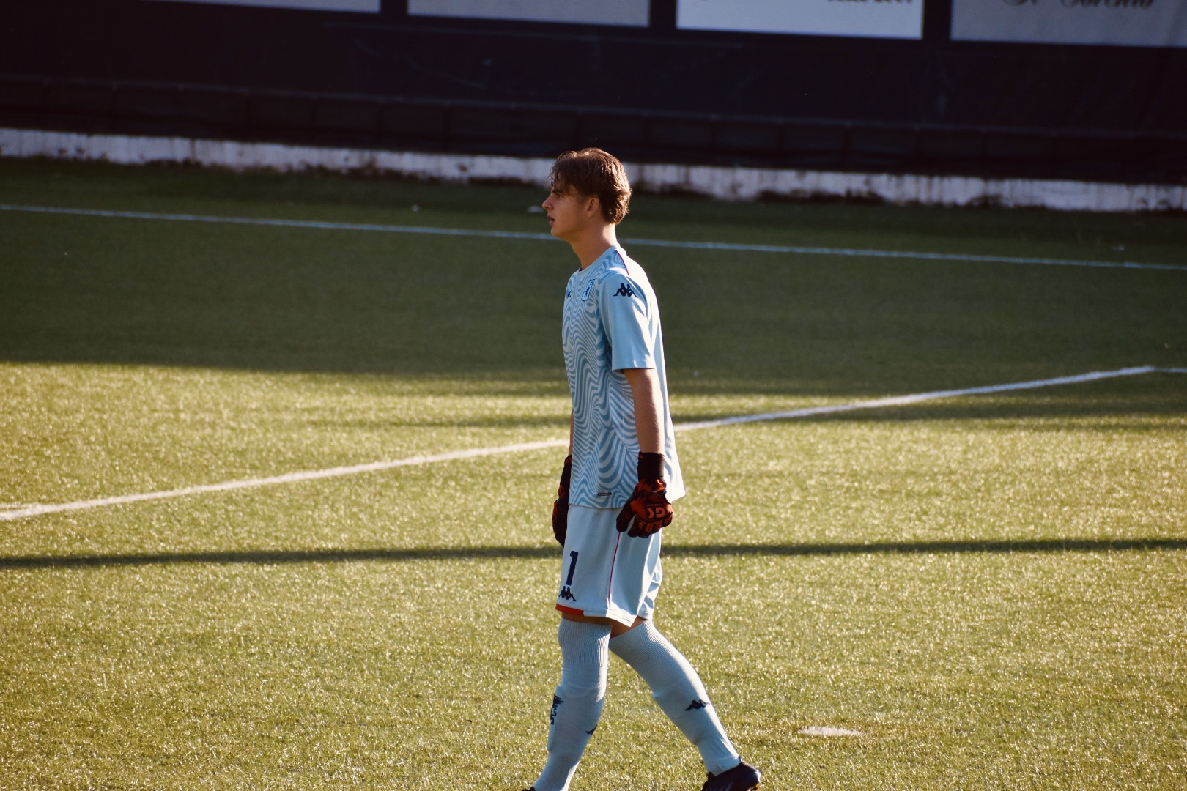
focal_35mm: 450
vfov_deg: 3.1
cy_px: 396
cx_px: 594
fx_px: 14836
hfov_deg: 4.6
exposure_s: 1/1000
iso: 720
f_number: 6.3
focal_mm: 300
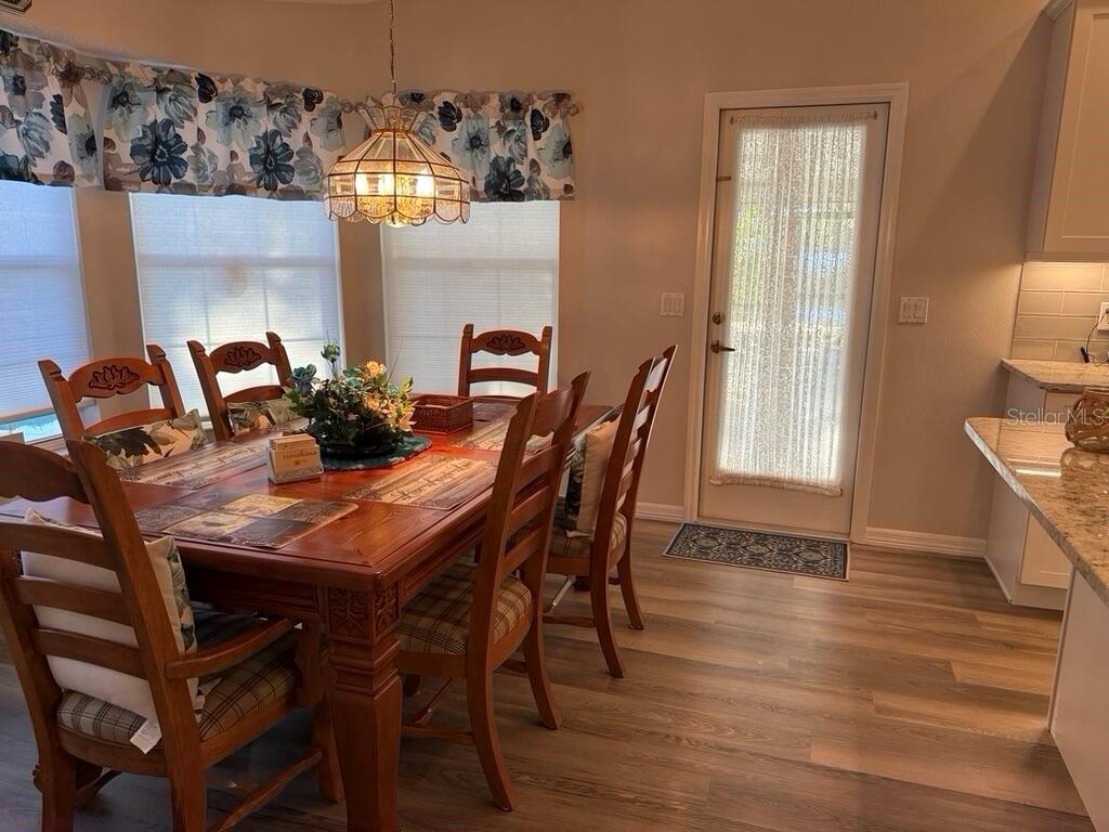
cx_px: 554
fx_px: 769
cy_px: 416
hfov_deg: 71.6
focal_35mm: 24
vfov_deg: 56.8
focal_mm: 6.76
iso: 200
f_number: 1.78
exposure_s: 1/120
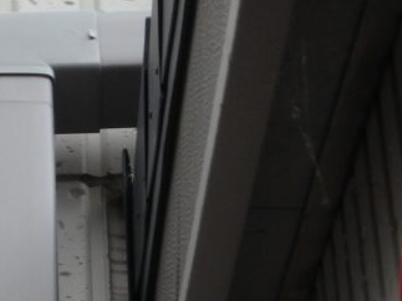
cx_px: -11
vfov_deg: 4.5
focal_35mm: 333
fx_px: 3866
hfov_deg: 5.9
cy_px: 295
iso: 125
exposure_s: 1/125
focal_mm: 18.7
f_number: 5.7
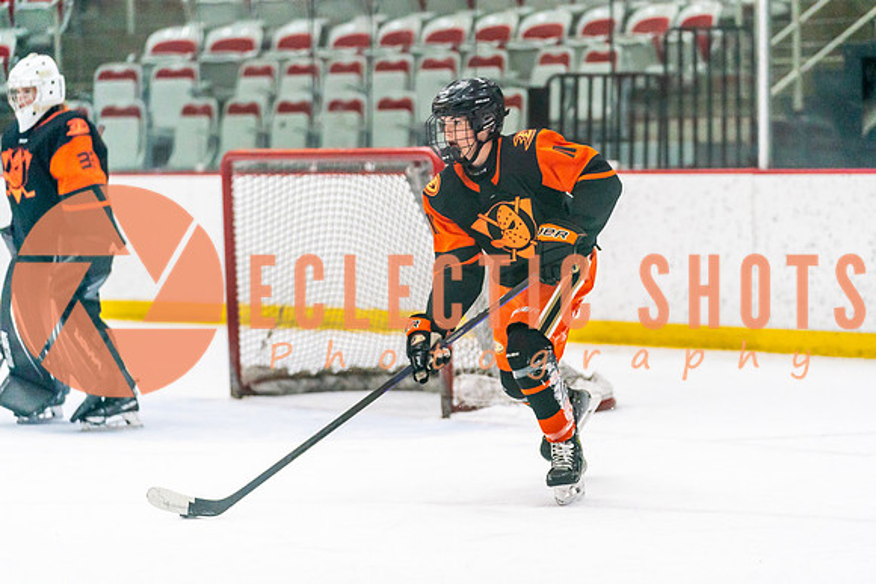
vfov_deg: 9.1
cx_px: 499
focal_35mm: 151
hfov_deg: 13.6
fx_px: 3664
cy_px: 292
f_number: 2.8
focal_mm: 132
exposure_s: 1/1250
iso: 3200
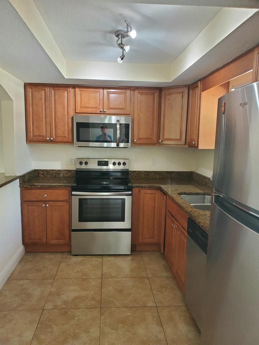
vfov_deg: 67.3
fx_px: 259
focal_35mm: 26
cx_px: 130
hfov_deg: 53.1
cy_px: 172
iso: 250
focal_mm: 4.3
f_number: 2.4
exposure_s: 1/60
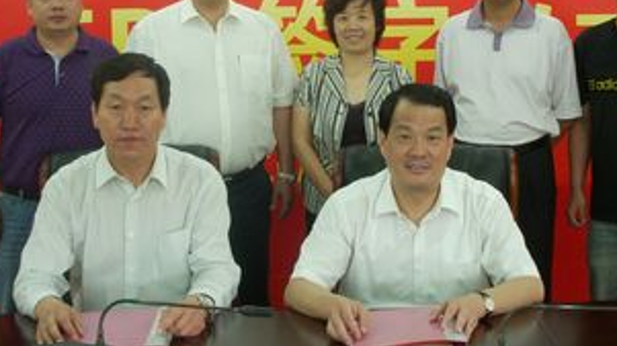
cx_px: 332
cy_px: 106
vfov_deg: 19.3
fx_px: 1014
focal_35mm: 62
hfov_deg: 33.8
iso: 200
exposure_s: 1/13
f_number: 3.3
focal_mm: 6.3
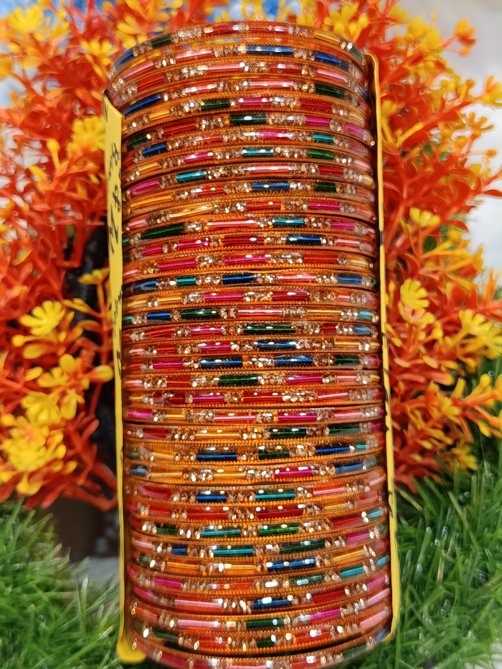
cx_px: 251
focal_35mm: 48
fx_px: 928
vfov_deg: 39.7
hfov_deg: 30.3
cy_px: 334
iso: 1140
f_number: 1.7
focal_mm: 5.24
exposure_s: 1/50
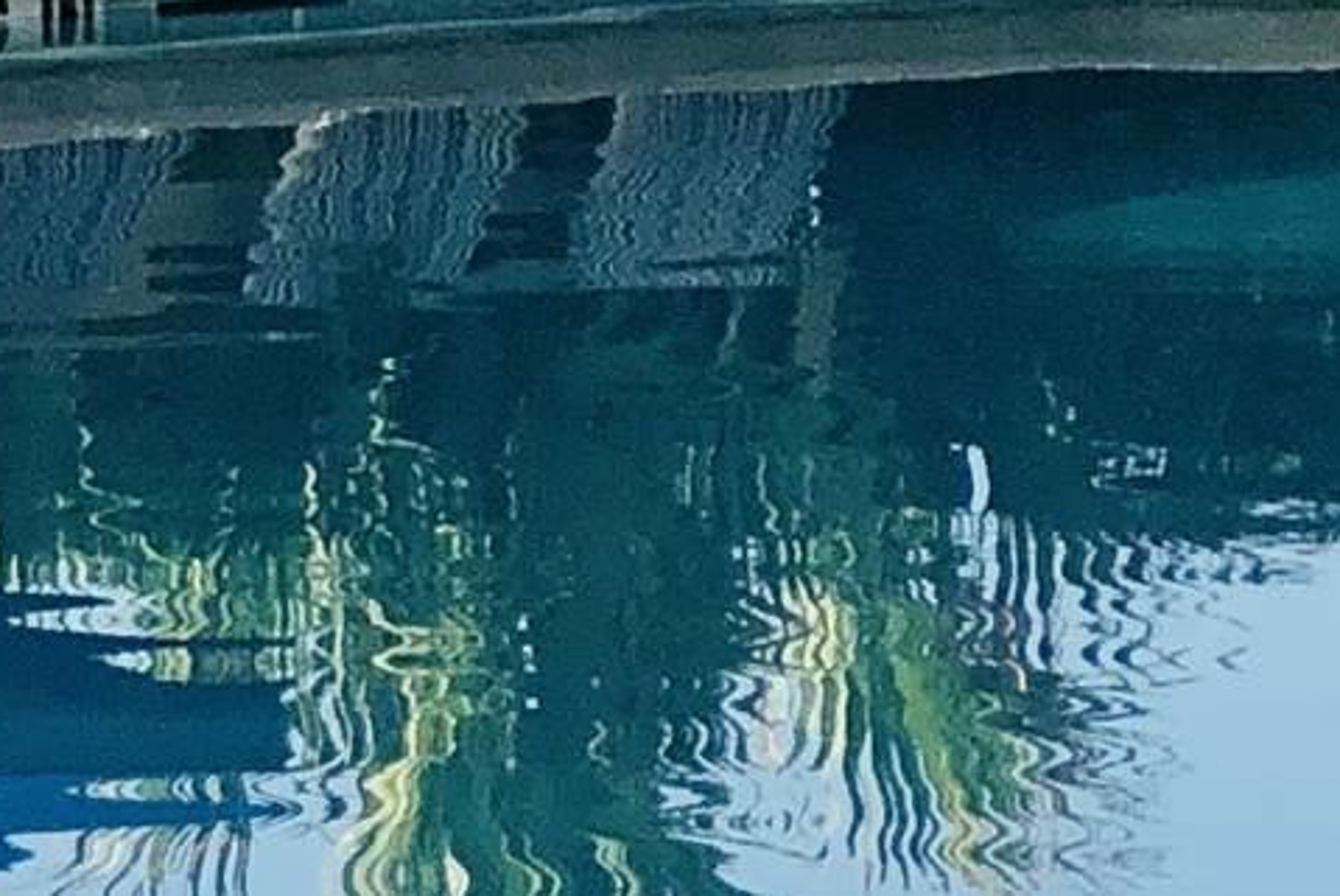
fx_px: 14152
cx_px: -2140
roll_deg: +1.2
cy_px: -969
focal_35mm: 380
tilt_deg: -0.9
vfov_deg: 3.6
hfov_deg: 5.2
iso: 20
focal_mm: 6.6
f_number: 2.8
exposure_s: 1/867
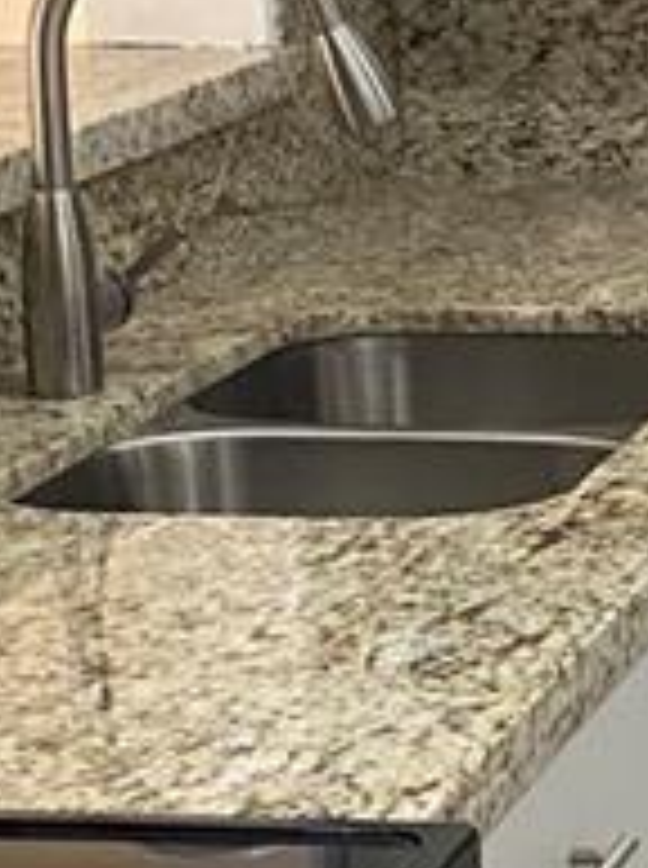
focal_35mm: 162
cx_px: 1053
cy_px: 576
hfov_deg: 8.8
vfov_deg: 12.2
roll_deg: +0.5
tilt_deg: -13.3
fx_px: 4057
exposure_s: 1/60
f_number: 1.8
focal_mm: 4.25
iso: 125
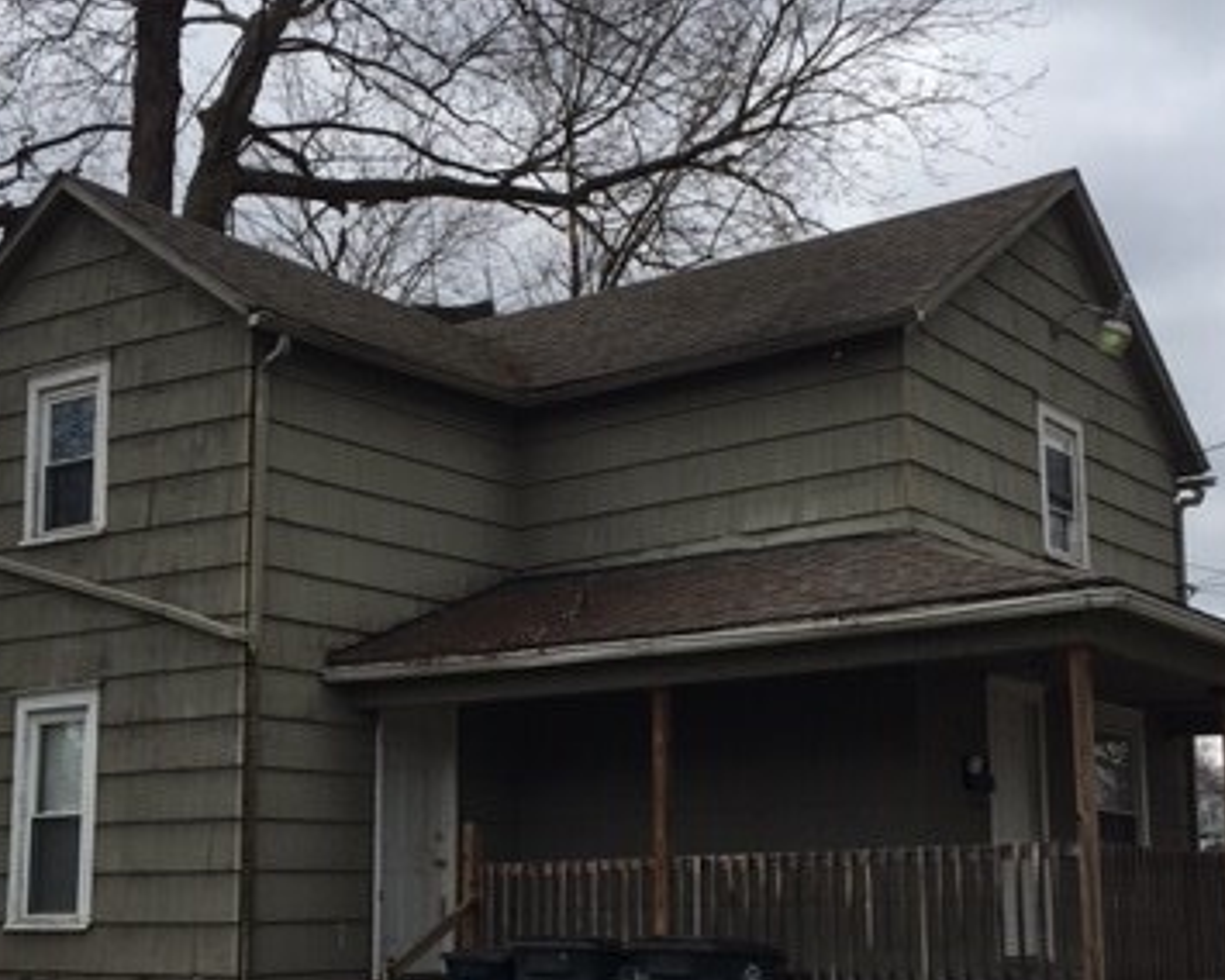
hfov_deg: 36.6
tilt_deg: +8.4
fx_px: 1849
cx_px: 663
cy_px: 659
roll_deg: -1.3
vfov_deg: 29.5
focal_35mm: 51
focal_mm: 4.15
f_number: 2.2
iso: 25
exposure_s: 1/1451
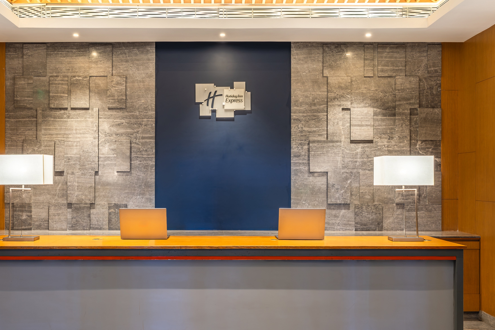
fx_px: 564
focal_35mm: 41
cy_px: 194
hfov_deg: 47.3
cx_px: 221
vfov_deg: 32.6
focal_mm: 30
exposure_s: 1/8
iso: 200
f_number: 8
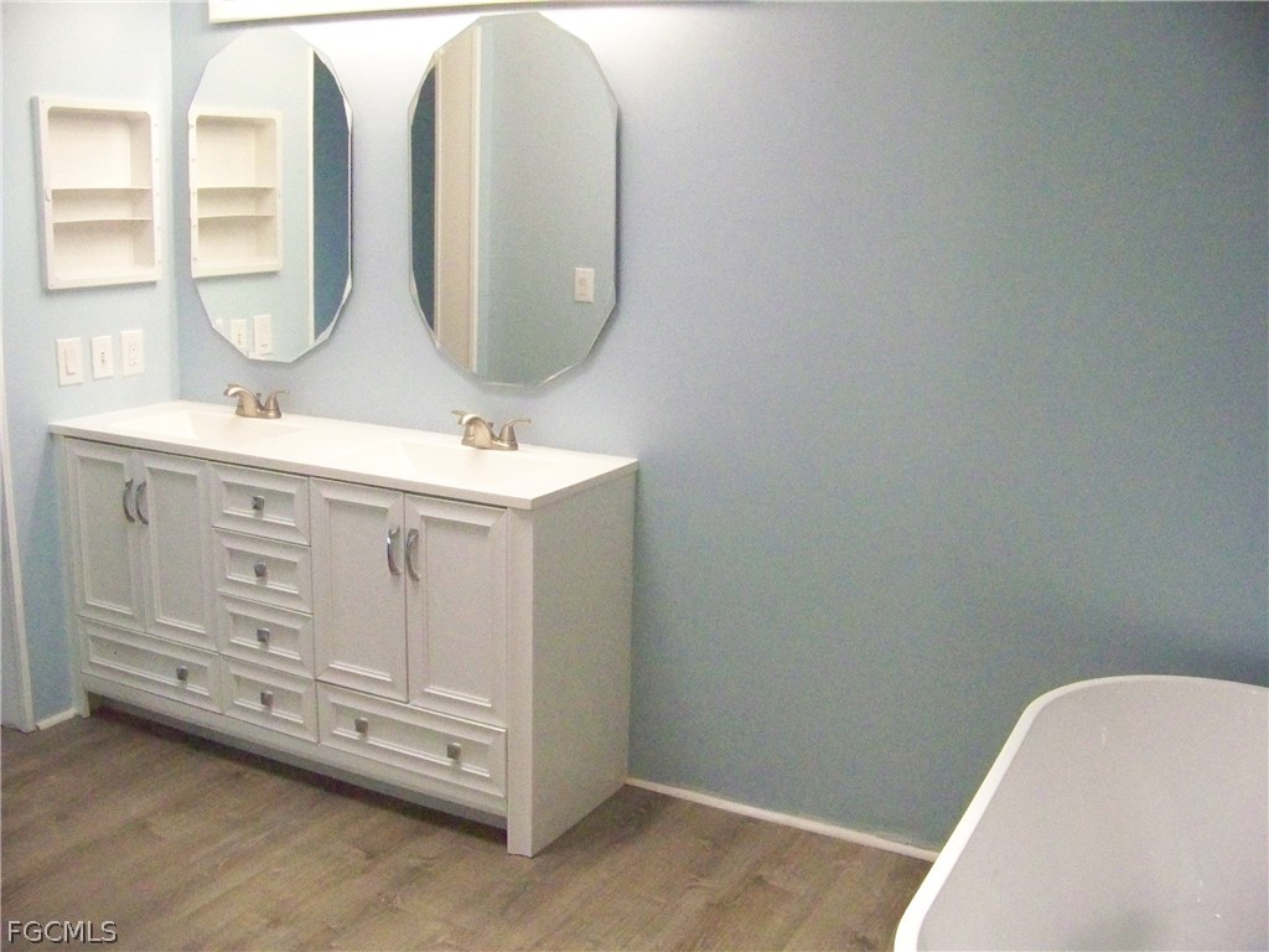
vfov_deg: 39.7
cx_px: 634
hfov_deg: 51.4
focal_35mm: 36
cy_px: 476
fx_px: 1320
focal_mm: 5.85
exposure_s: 1/500
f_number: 2.8
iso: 1250
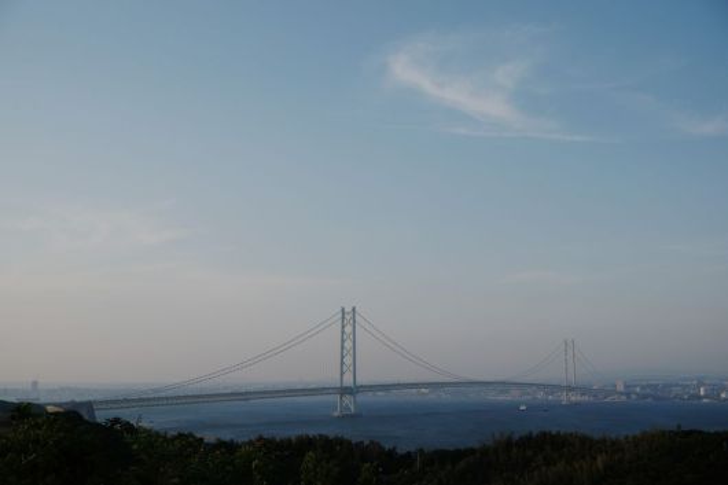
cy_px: 242
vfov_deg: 31.2
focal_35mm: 43
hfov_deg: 45.4
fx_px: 869
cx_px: 364
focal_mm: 28.9
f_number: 4.5
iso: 200
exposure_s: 1/1300
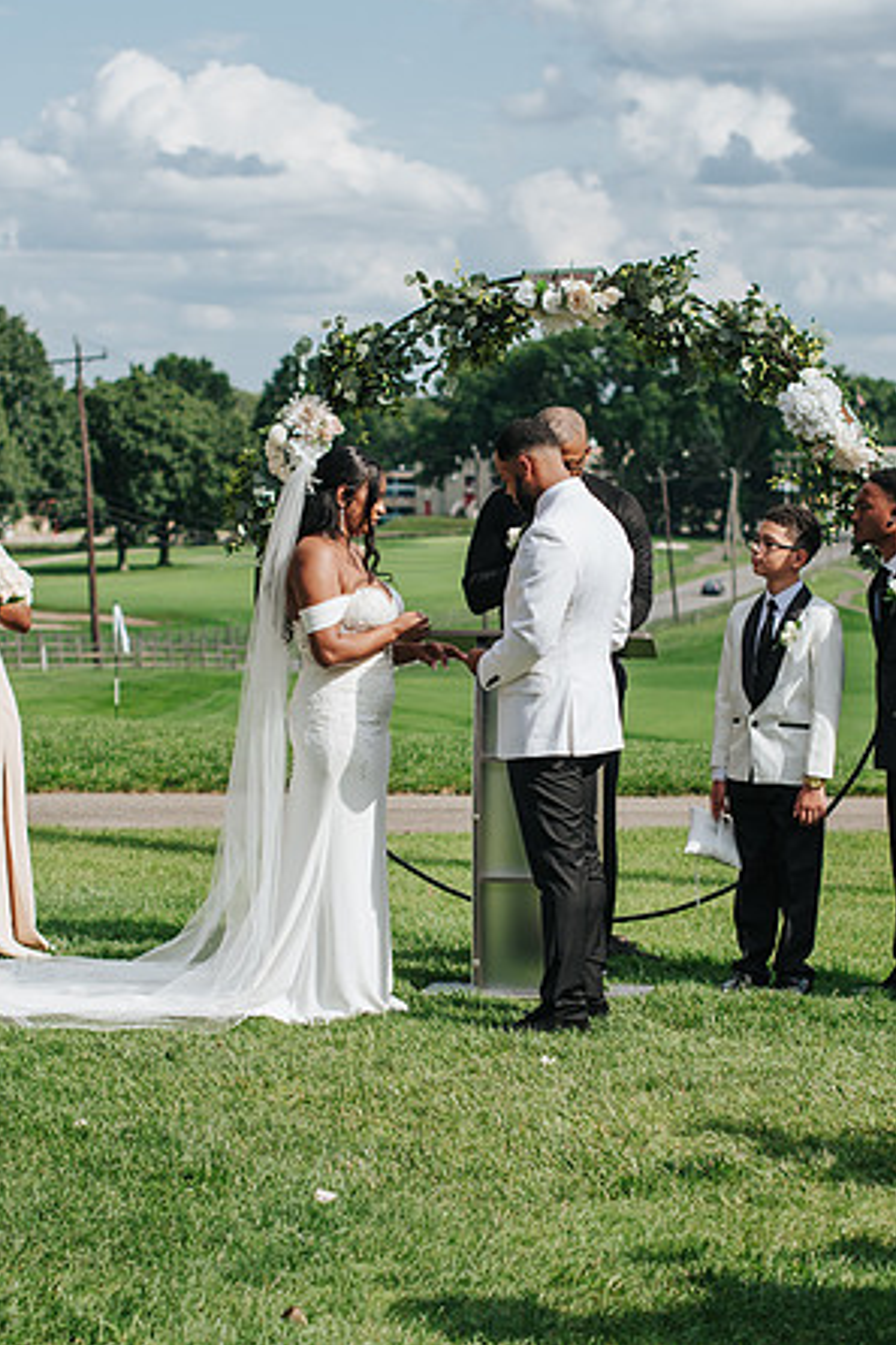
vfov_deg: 21.5
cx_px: 481
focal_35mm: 95
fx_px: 3549
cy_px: 709
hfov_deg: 14.4
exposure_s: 1/1600
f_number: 3.2
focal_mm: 50
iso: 100
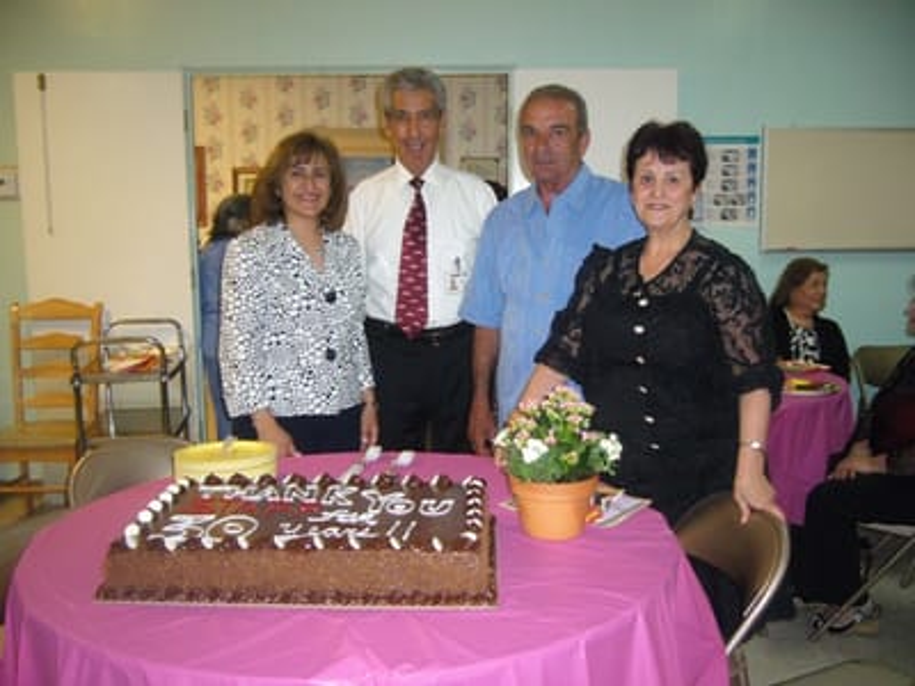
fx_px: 925
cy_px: 343
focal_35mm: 35
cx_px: 458
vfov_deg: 40.7
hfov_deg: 52.6
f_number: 2.8
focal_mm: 5.8
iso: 250
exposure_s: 1/30
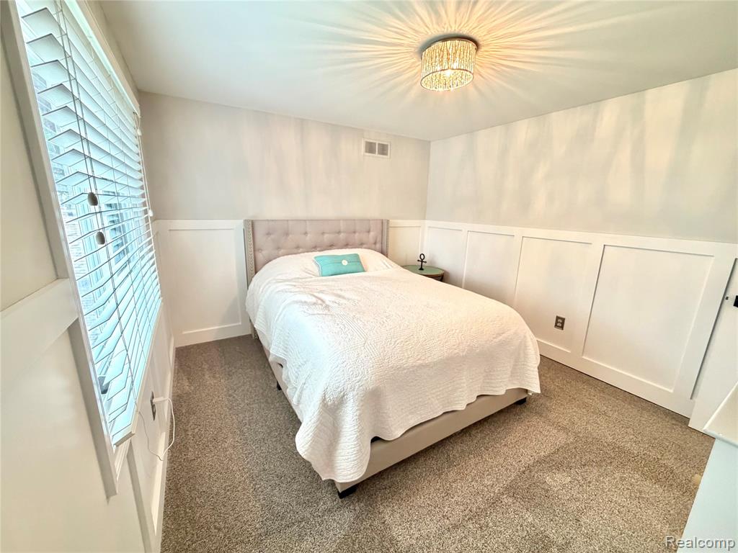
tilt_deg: -13.5
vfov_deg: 85.7
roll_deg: -1.3
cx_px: 369
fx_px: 298
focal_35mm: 14
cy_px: 276
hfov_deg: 102.1
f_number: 2.2
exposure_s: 1/60
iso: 400
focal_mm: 2.22
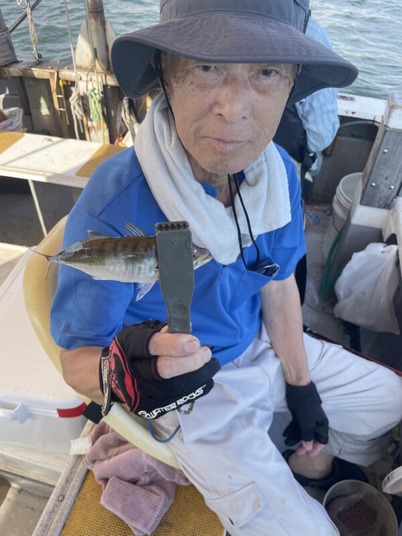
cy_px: 268
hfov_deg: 53.1
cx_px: 201
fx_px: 403
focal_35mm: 26
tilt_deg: -36.5
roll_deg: -6.8
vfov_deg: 67.3
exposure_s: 1/530
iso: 32
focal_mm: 4.2
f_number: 1.6
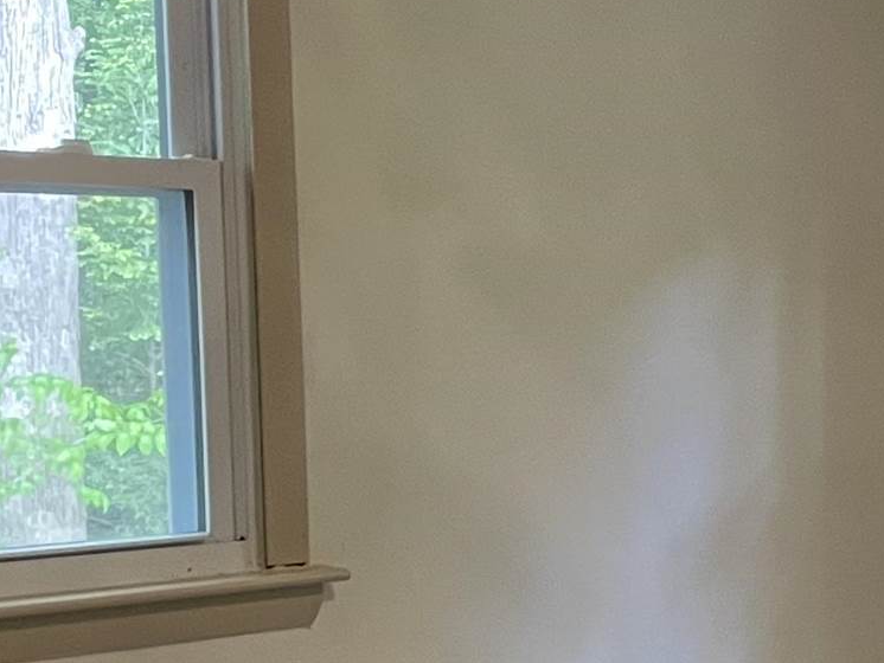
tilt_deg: -10.4
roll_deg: -1.9
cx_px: 1287
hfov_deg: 16.8
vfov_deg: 13.5
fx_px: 2733
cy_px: 760
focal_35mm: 107
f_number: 1.6
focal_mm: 4.2
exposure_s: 1/60
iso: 400
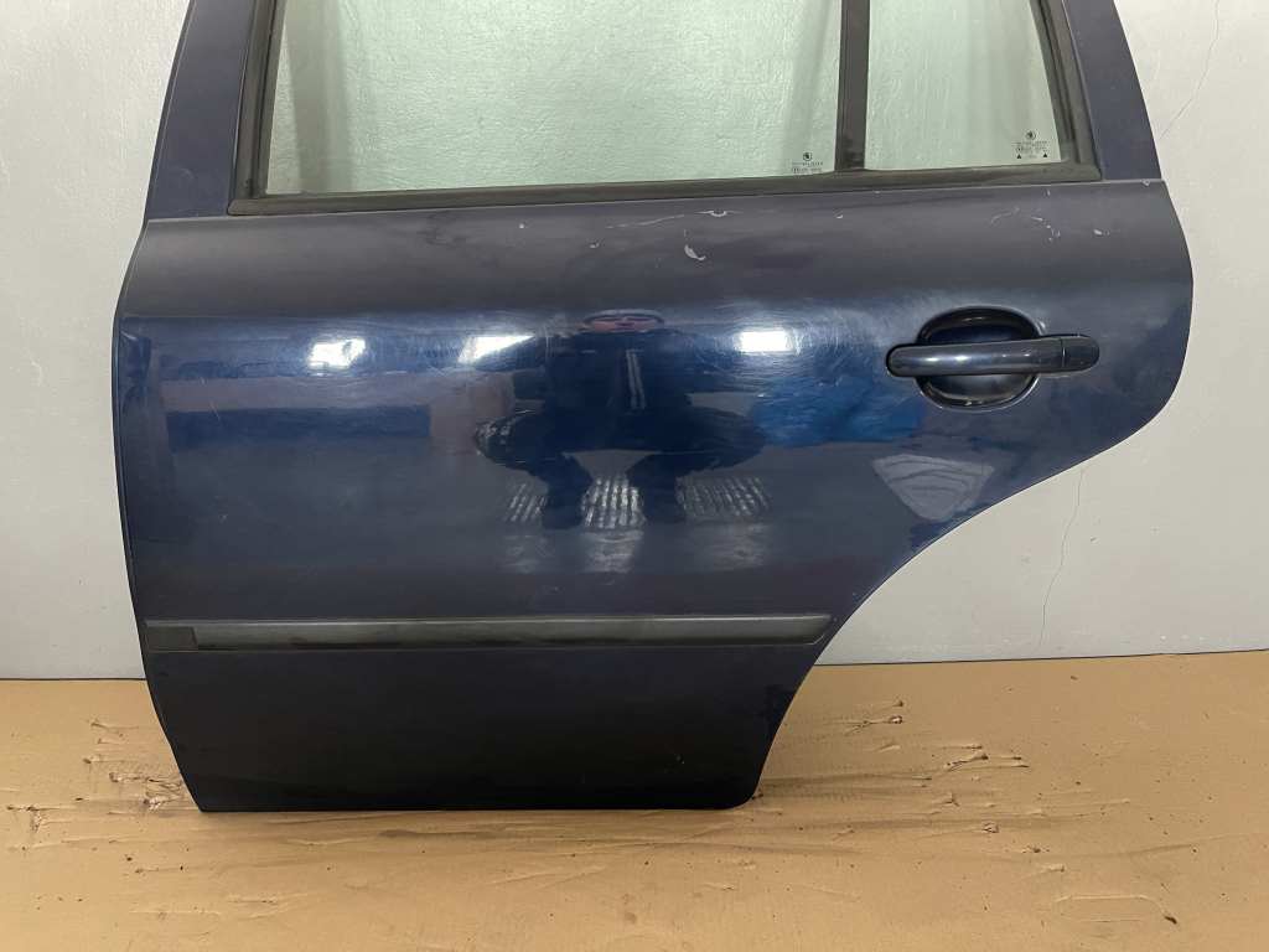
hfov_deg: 67.3
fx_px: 953
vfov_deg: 53.1
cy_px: 476
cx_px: 634
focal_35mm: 26
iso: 640
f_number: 1.6
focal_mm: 5.1
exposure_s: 1/36
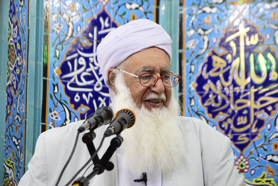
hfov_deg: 13.0
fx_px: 1216
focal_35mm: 158
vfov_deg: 8.7
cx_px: 139
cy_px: 93
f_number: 5.6
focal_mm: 105
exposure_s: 1/30
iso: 1000
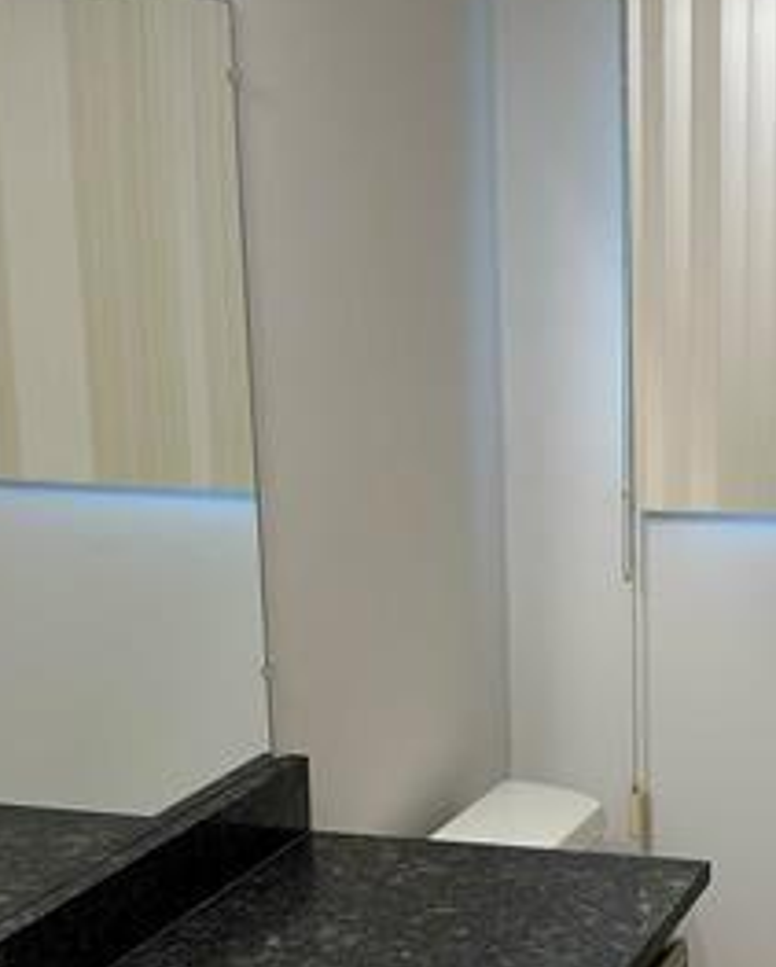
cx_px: 662
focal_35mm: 74
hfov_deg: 20.4
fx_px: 2121
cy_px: 768
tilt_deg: -14.8
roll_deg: +0.8
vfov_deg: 25.3
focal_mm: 5.7
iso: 50
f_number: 1.5
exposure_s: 1/120
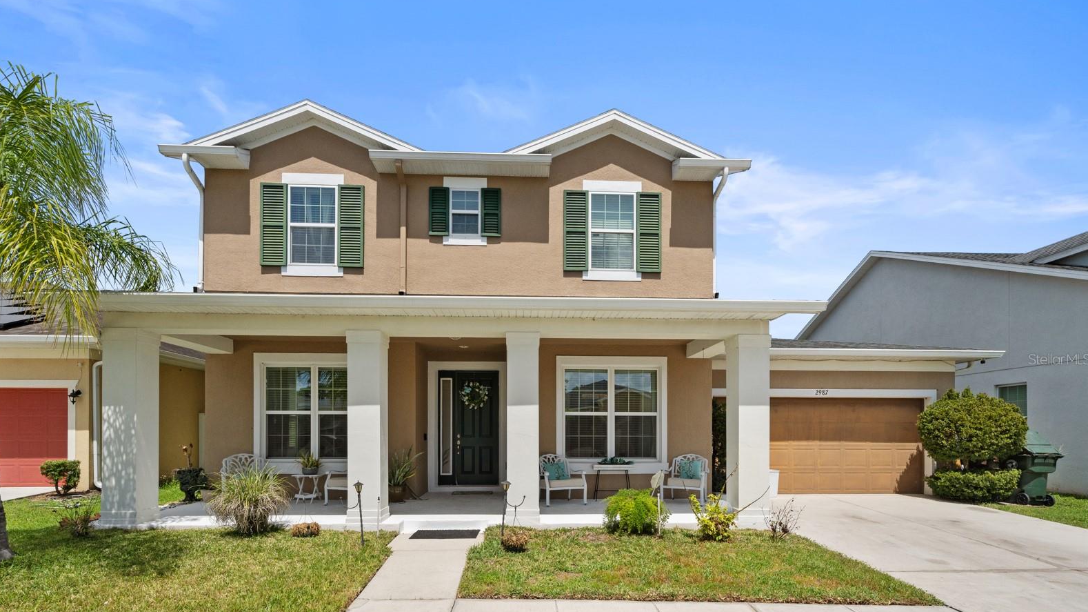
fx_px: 490
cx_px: 542
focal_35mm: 17
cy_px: 359
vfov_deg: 63.5
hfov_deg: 95.9
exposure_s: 1/500
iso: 800
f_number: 9
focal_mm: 16
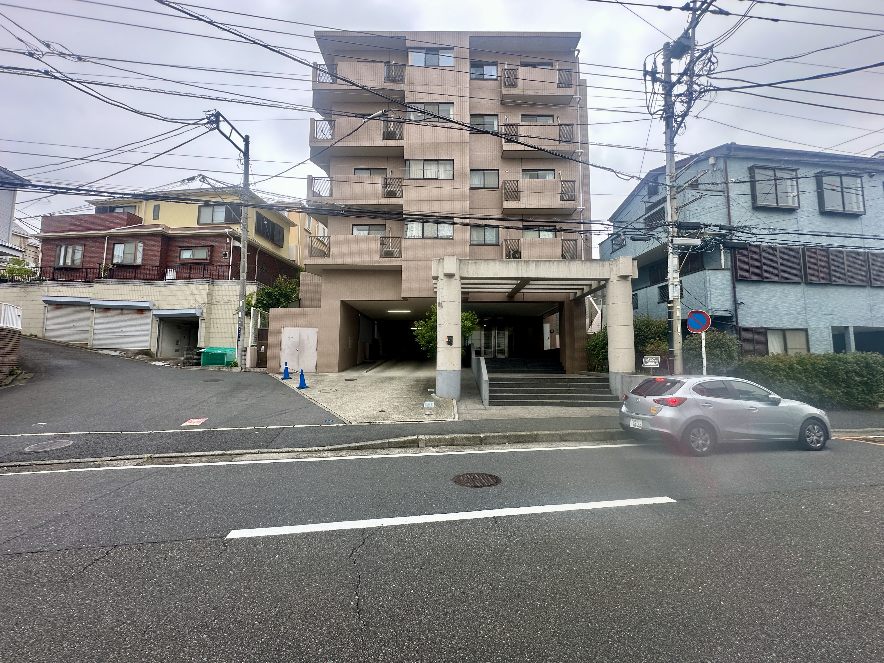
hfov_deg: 102.1
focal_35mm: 14
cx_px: 442
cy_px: 332
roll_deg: -0.8
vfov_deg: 85.7
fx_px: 358
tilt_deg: +5.5
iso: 40
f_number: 2.2
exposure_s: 1/100
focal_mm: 2.22
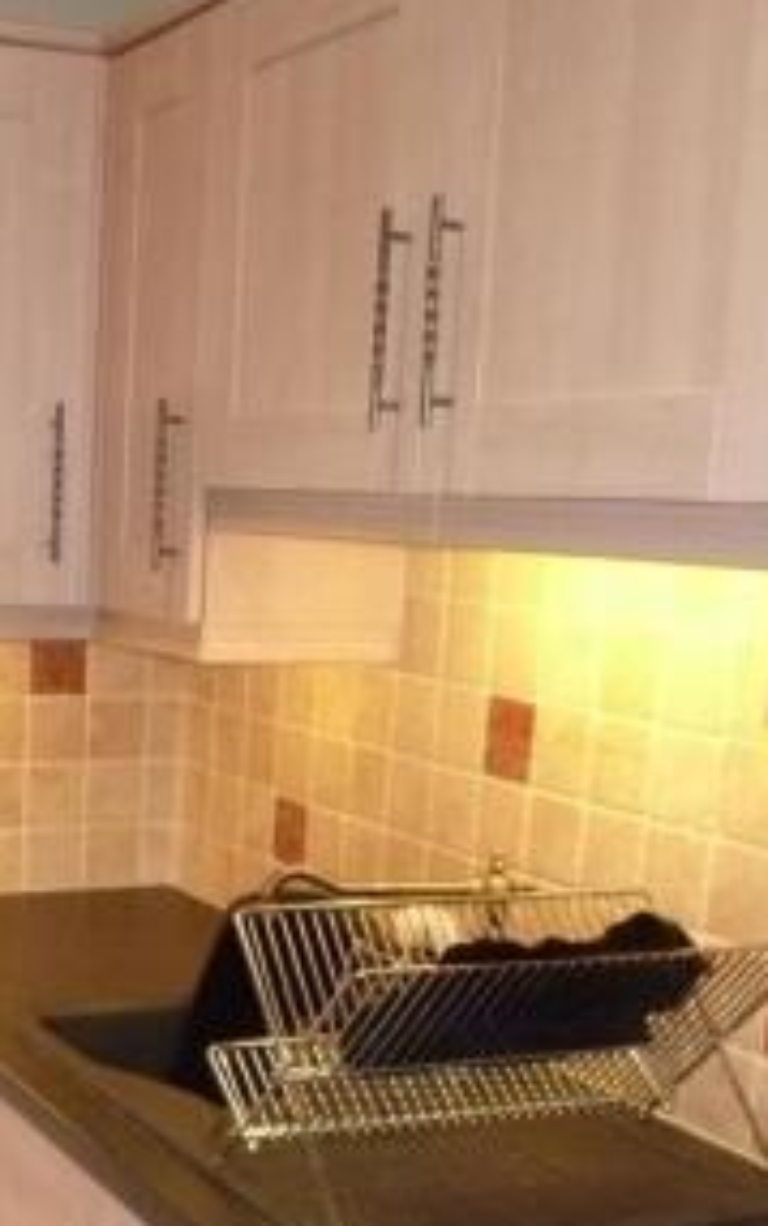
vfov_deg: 36.8
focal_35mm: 54
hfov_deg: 23.3
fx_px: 1807
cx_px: 71
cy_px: 889
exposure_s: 1/60
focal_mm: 4.5
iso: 400
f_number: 2.8
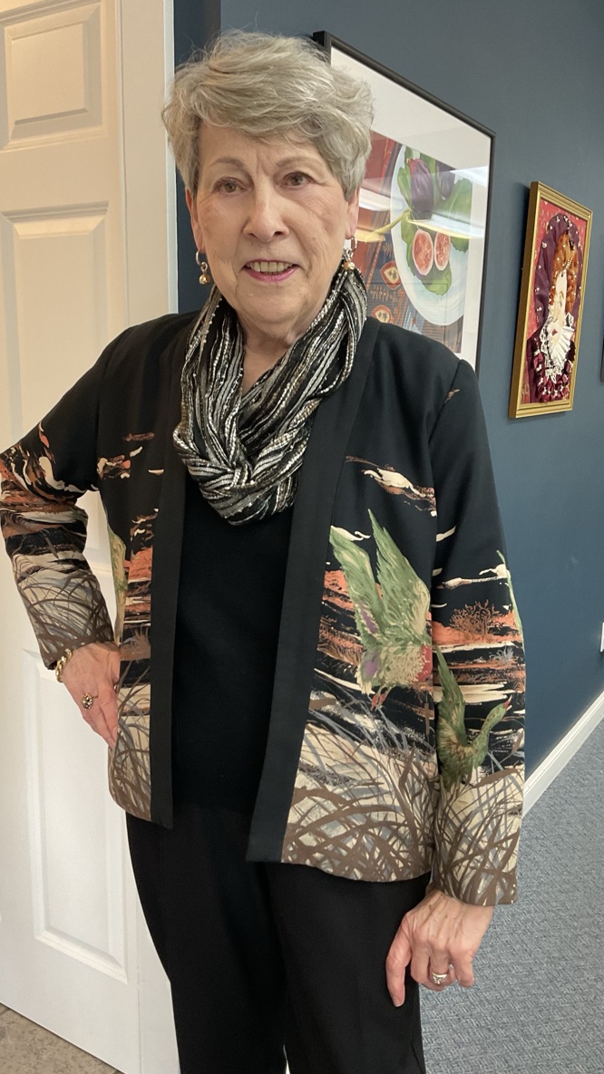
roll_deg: -1.8
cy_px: 537
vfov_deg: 61.0
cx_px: 272
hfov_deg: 36.6
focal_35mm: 32
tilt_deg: -11.0
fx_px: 912
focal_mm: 3
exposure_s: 1/60
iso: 64
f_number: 1.8
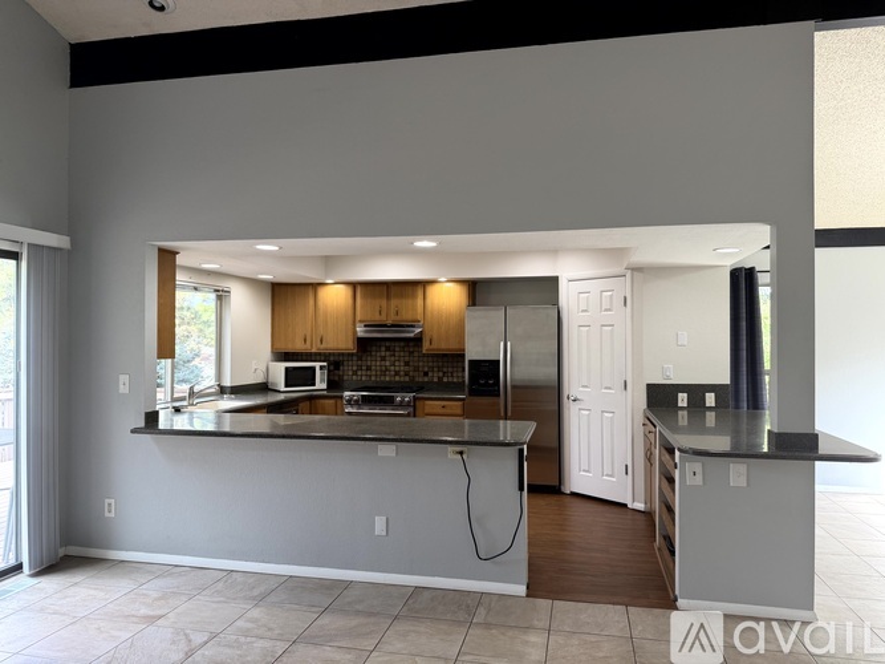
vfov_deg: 56.8
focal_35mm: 24
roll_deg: +0.2
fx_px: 613
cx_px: 442
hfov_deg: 71.6
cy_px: 332
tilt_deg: +0.4
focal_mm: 6.76
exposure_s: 1/120
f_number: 1.78
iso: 125
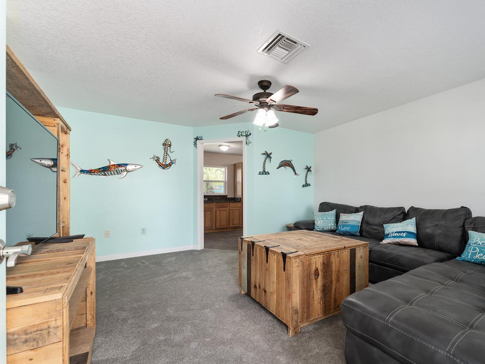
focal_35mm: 16
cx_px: 283
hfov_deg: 93.7
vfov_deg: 78.1
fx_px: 224
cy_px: 188
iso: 500
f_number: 7.1
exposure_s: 1/13
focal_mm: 14
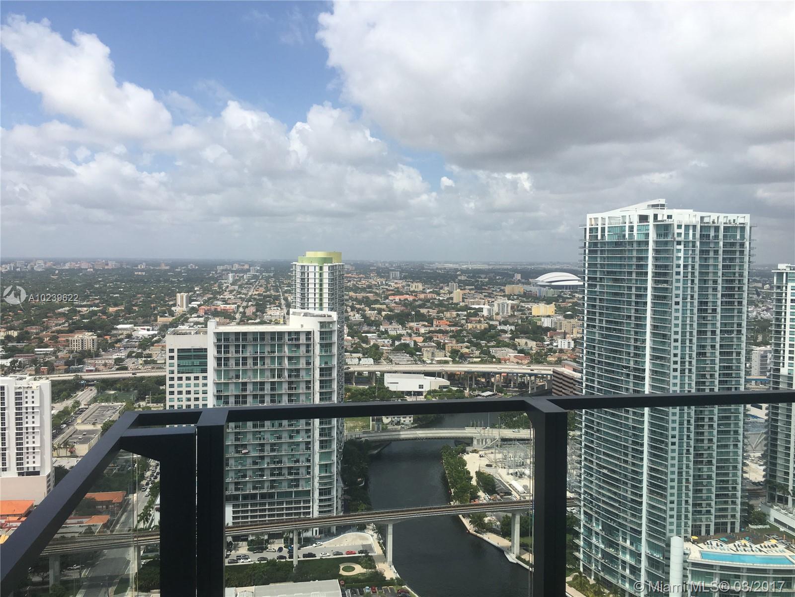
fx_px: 666
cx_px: 398
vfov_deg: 48.2
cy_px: 298
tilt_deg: -2.1
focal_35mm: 29
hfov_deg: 61.7
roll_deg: -1.2
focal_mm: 4.15
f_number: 2.2
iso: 25
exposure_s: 1/2404
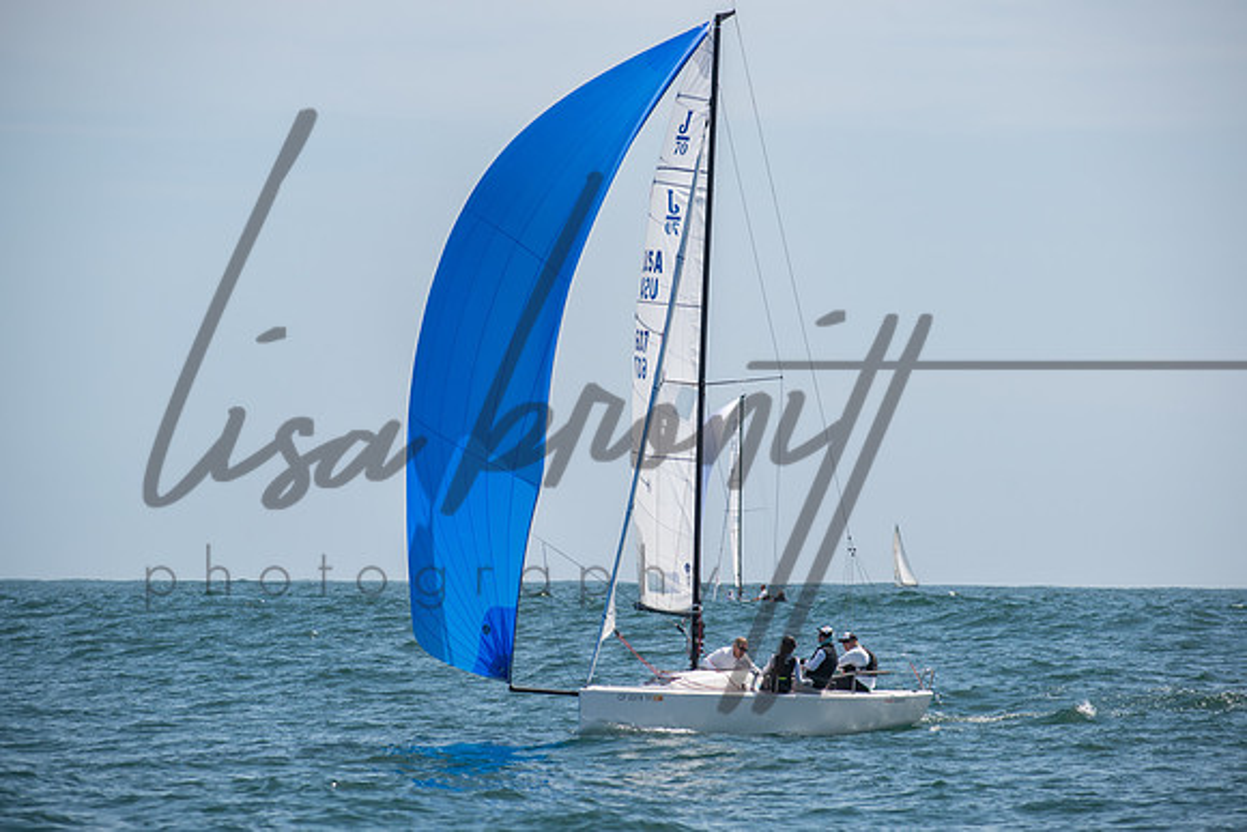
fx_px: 7106
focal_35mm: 205
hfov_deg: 10.0
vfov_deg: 6.7
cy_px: 416
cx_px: 624
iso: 200
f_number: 6.3
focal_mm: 130
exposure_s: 1/1000
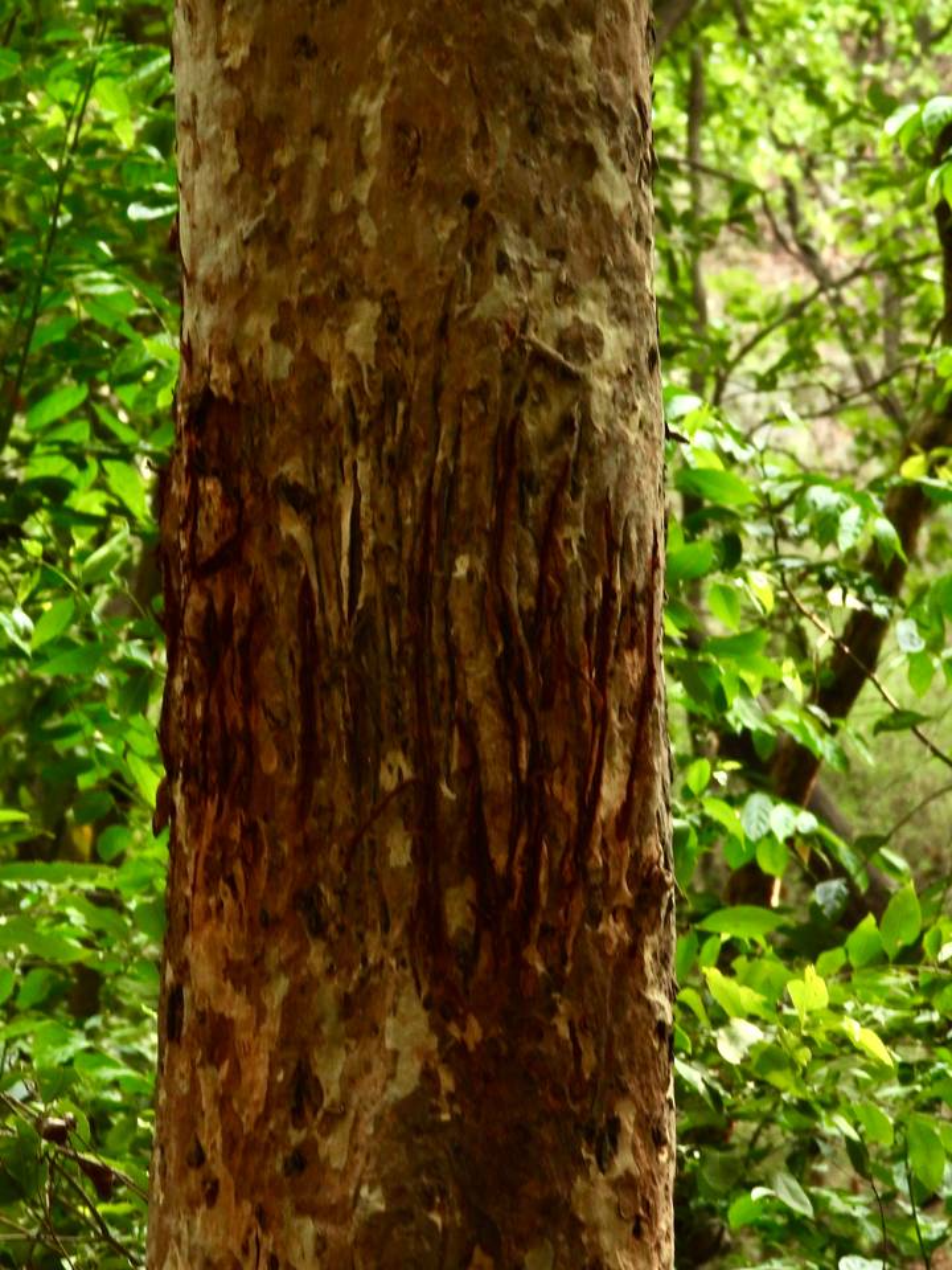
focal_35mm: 220
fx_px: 8067
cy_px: 635
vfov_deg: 9.0
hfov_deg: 6.8
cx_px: 476
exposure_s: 1/125
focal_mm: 39.3
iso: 200
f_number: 4.5
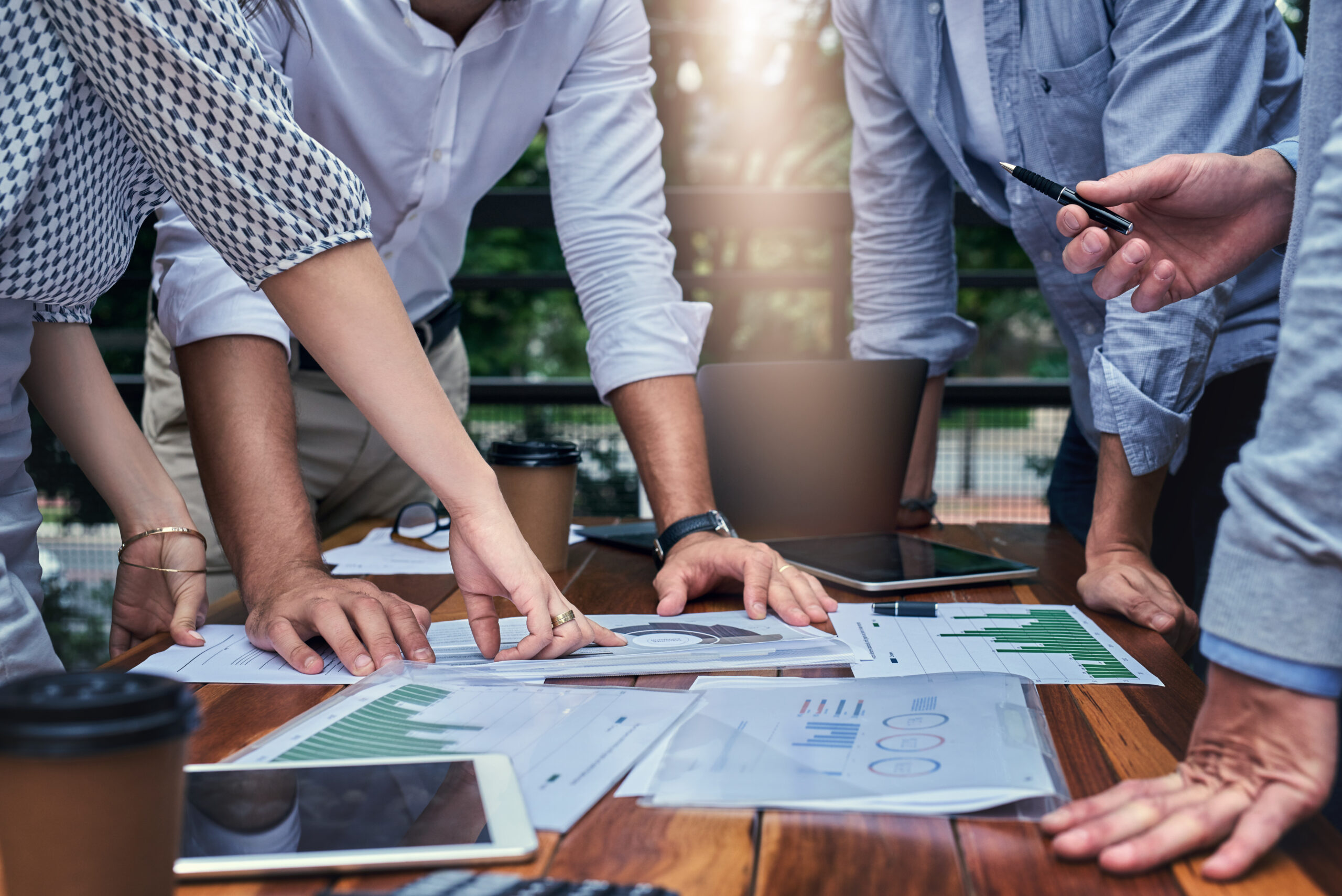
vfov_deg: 27.0
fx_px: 1865
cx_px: 671
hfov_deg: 39.6
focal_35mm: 50
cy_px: 448
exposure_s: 1/320
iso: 200
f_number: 4.5
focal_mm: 50
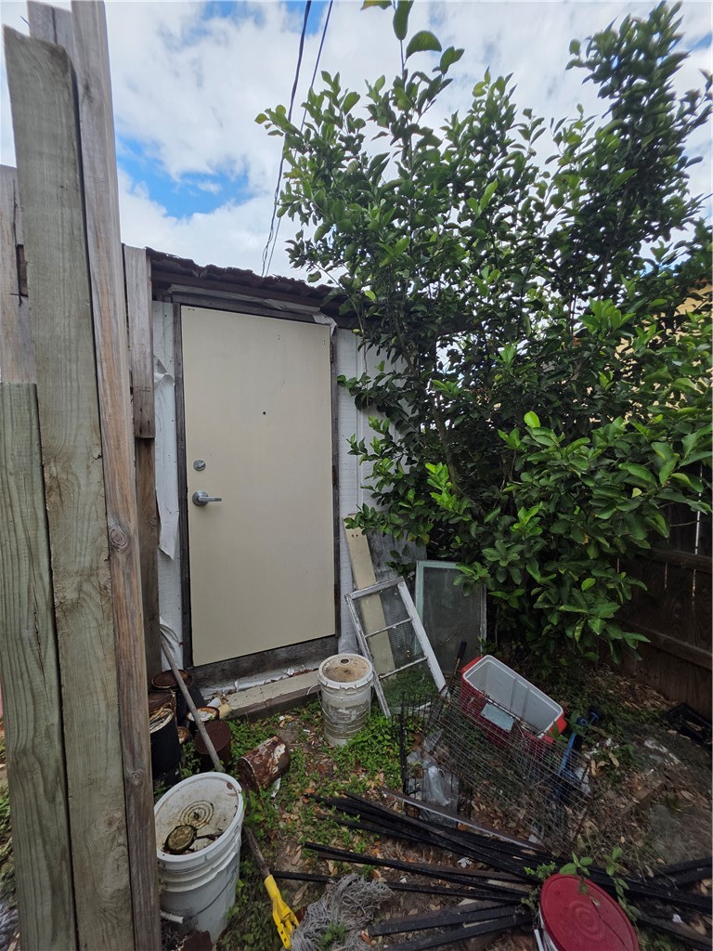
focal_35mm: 13
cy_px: 476
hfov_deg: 89.9
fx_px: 357
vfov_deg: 106.2
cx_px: 356
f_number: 1.9
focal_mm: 2.2
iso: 40
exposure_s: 1/1036
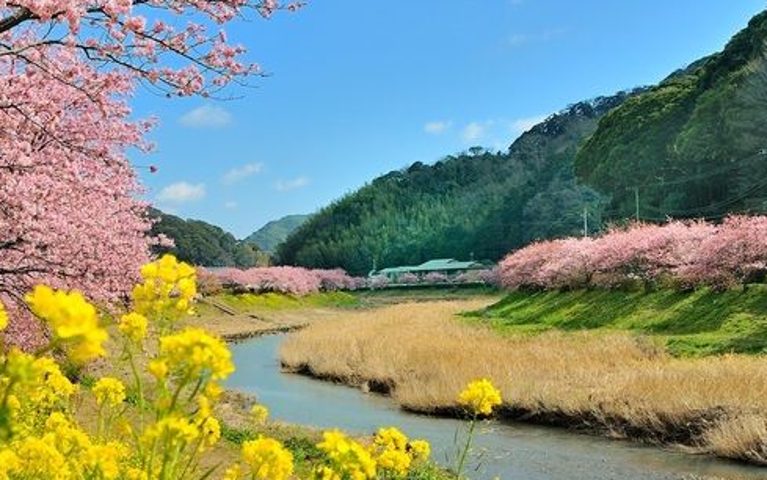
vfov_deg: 23.1
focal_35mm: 56
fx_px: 1171
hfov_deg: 36.3
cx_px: 376
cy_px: 208
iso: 200
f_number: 10
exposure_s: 1/500
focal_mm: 22
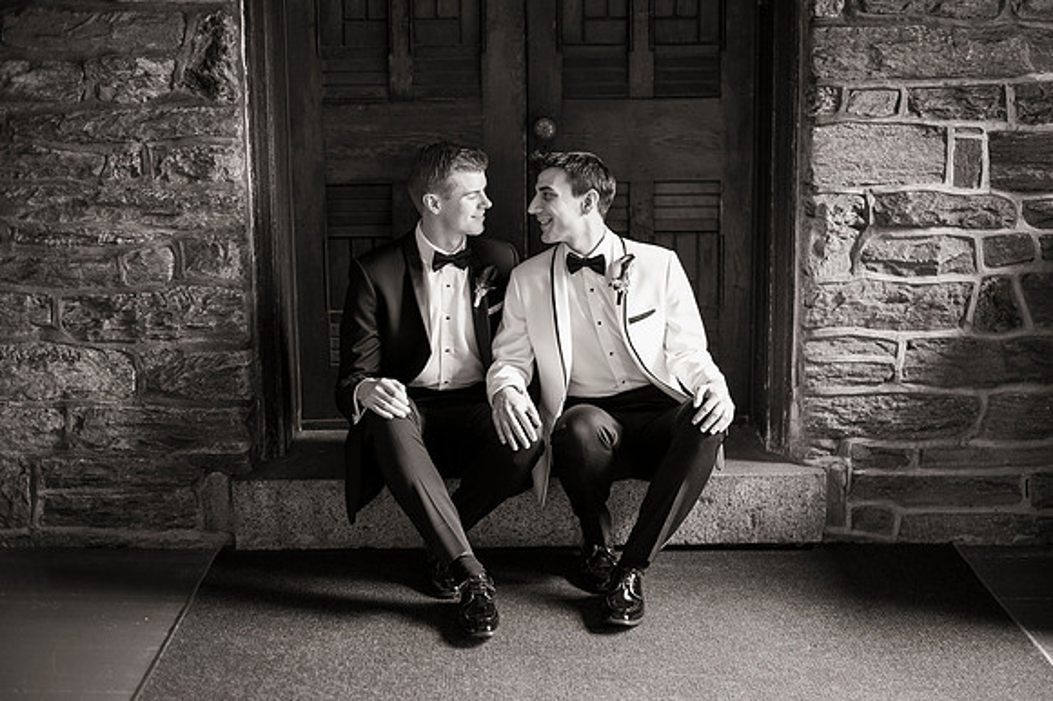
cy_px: 350
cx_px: 526
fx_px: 1462
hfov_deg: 39.6
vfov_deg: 27.0
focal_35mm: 50
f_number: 2.2
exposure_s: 1/200
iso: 800
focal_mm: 50
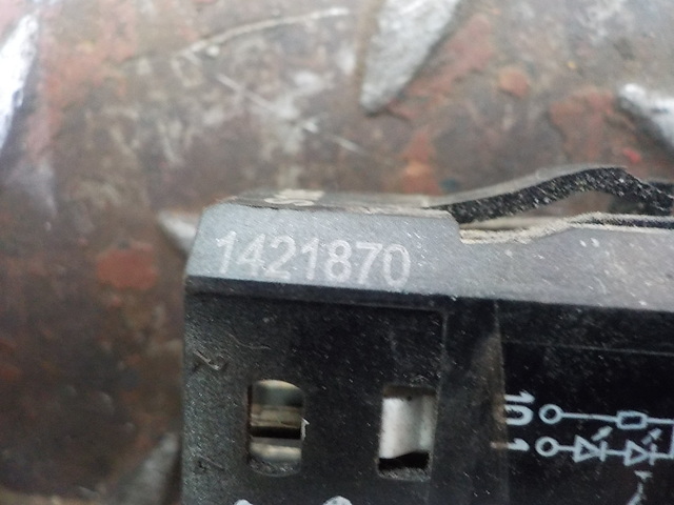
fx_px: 584
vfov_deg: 46.8
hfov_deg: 60.0
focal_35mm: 30
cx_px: 337
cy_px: 252
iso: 800
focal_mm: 4.1
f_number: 3.3
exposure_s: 1/6
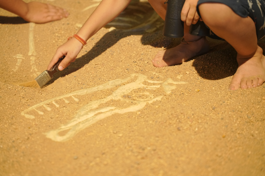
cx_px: 132
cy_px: 88
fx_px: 552
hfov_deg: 27.0
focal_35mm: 75
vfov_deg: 18.2
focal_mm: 75
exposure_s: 1/160
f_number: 3.5
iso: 2000
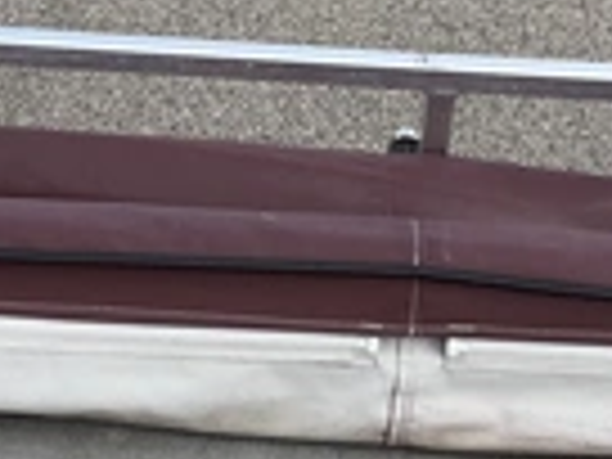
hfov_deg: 23.0
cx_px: 315
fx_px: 1503
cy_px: 207
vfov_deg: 17.4
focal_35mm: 85
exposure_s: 1/978
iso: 25
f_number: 1.8
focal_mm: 3
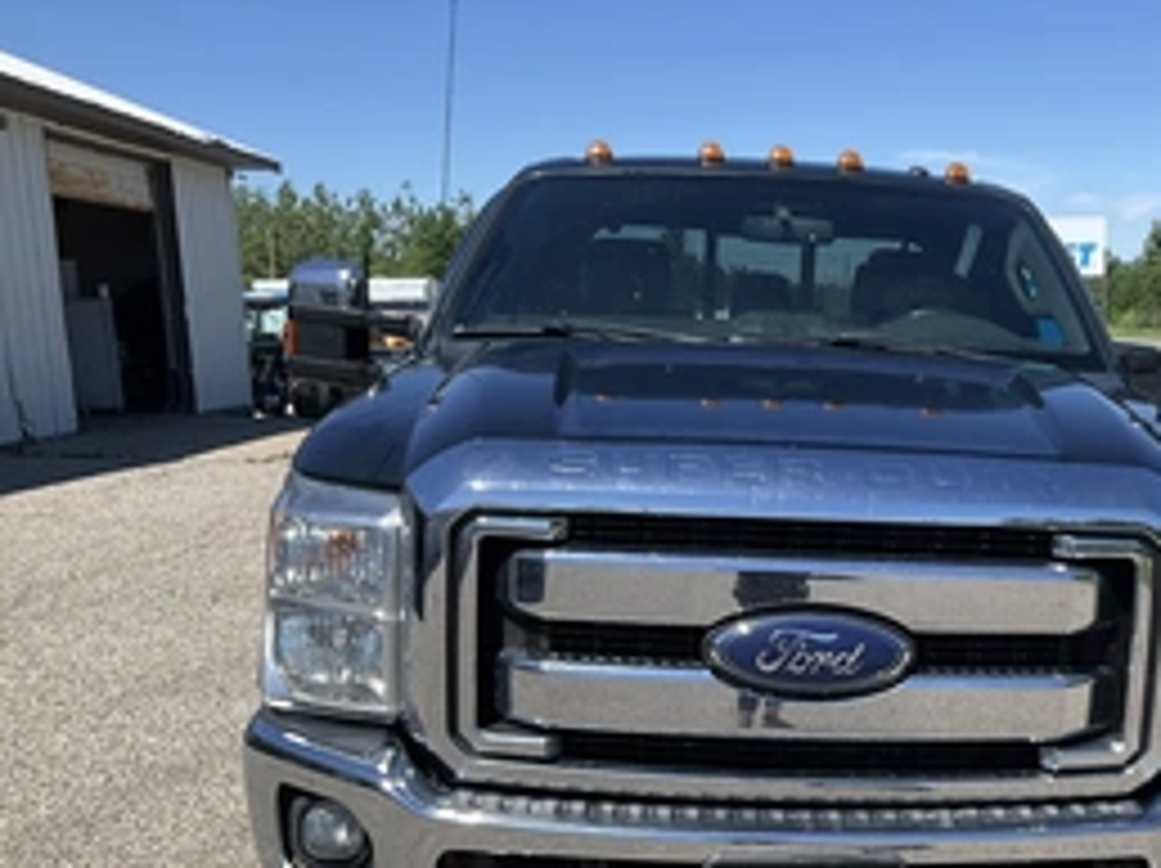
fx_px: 1508
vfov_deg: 31.9
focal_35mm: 45
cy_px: 571
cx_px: 828
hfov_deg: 41.2
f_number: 1.8
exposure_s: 1/1848
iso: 25
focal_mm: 3
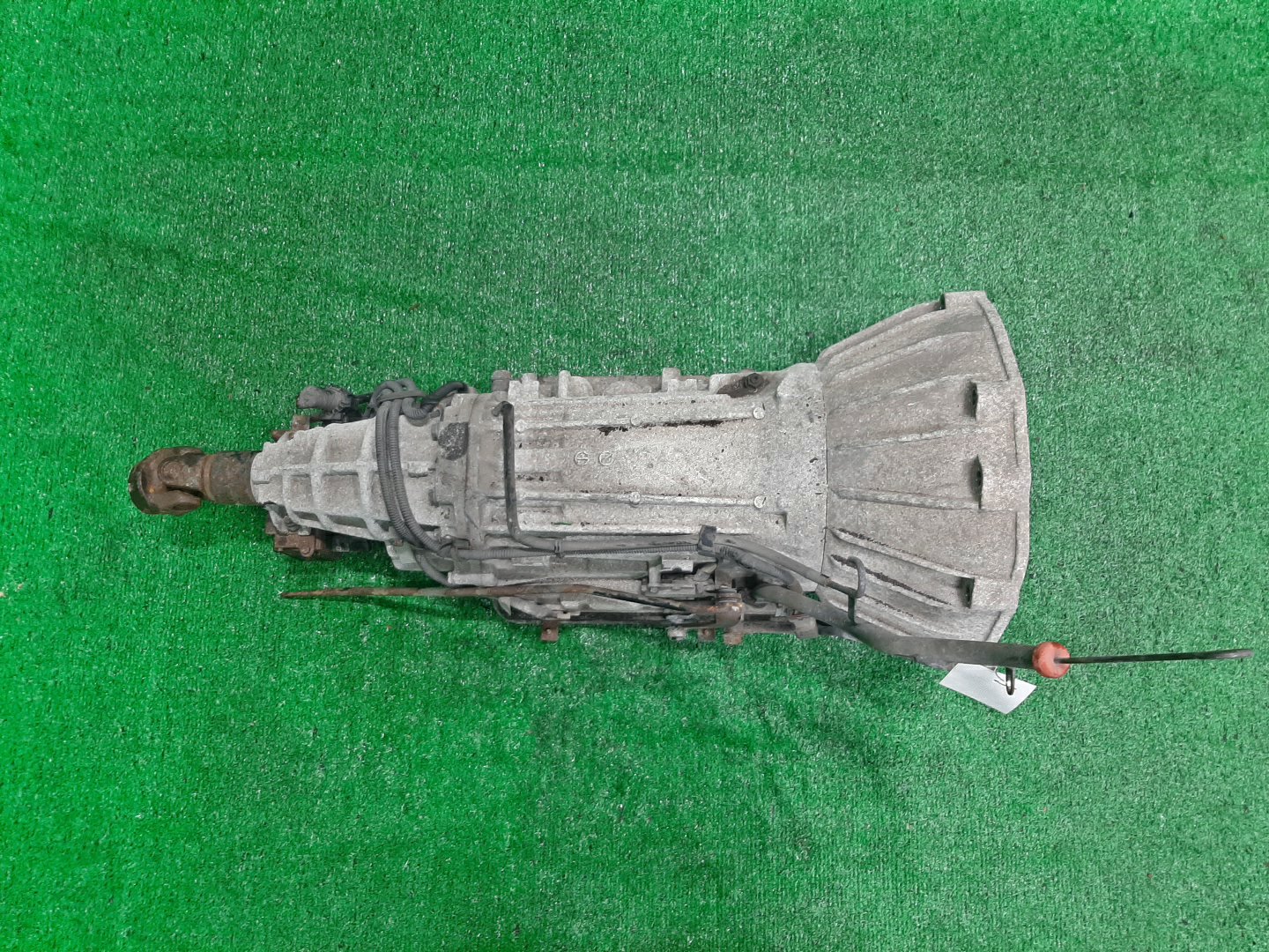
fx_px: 953
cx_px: 634
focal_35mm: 26
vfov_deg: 53.1
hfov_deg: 67.3
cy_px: 476
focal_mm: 3.93
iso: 116
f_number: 1.7
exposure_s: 1/50
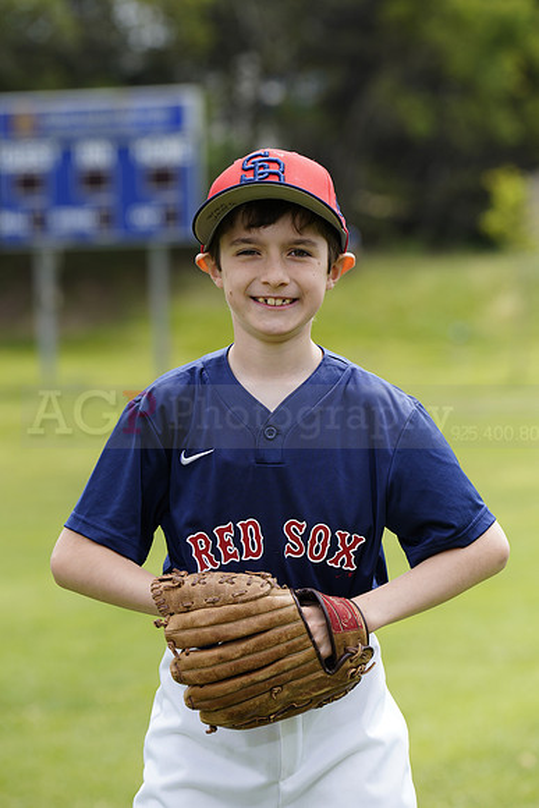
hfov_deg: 7.2
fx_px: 4287
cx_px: 270
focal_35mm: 191
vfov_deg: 10.8
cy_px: 404
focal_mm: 191
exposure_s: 1/250
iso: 100
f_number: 6.3
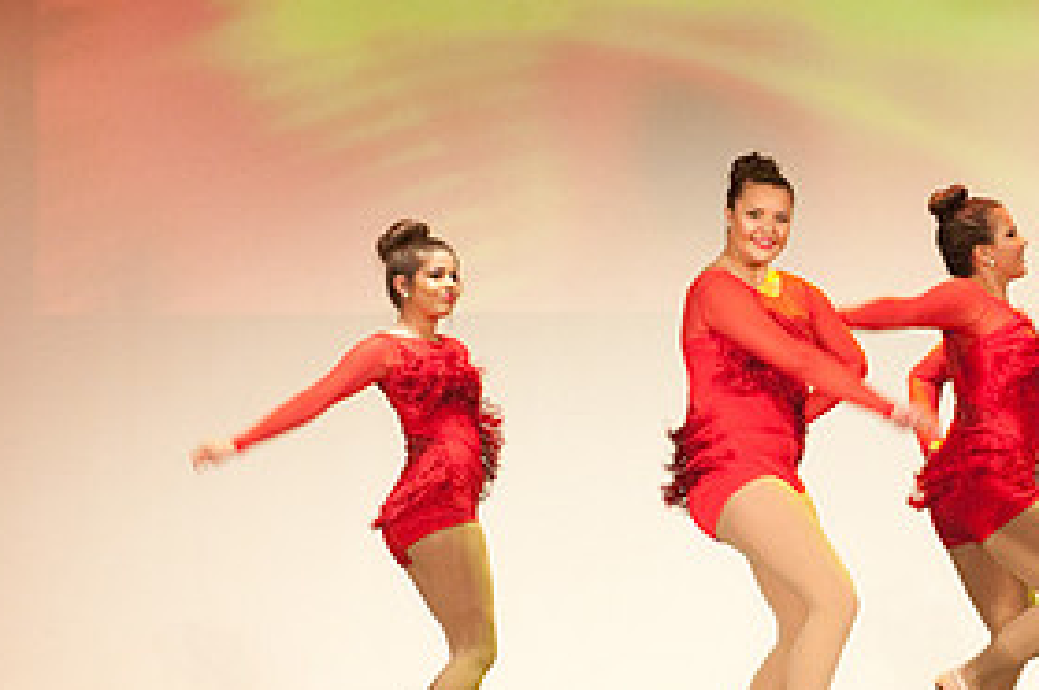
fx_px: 8360
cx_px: 1050
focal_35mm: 290
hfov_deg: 7.1
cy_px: 300
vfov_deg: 4.7
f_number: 4
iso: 3200
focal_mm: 140
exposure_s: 1/200
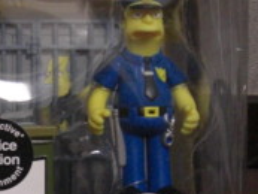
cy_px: 157
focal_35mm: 99
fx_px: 738
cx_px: -12
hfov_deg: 19.2
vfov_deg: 14.9
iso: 800
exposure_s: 1/25
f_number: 2.8
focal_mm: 7.9
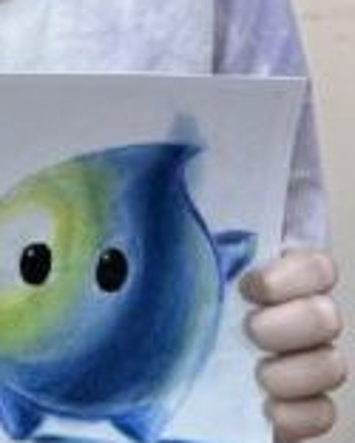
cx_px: -102
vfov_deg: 11.7
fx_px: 1968
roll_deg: -0.4
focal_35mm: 150
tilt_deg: -9.9
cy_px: -389
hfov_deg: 10.1
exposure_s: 1/125
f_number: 1.78
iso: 50
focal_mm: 6.76
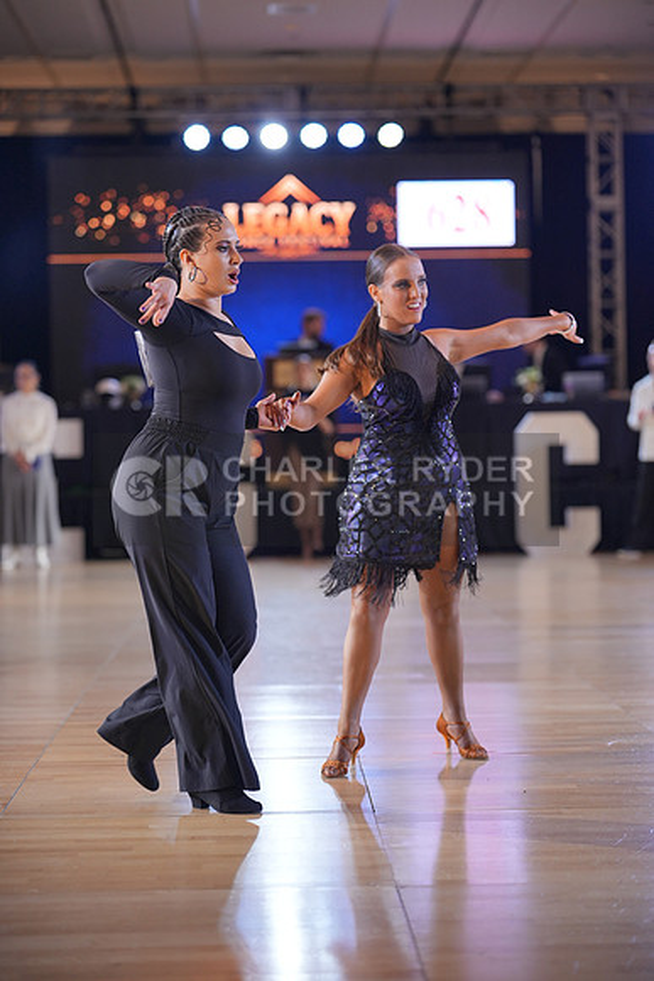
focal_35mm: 80
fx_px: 2179
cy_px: 490
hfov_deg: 17.1
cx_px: 327
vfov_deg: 25.4
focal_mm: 80
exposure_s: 1/500
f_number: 2
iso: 1000
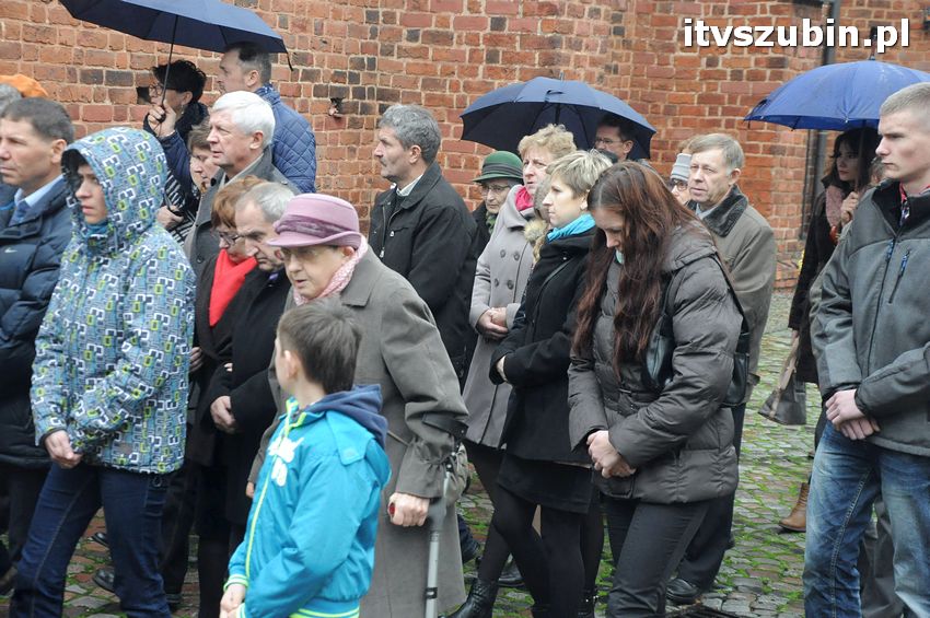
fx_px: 1936
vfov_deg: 18.1
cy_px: 309
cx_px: 465
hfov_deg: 27.0
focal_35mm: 75
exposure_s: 1/160
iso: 1600
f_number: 6.3
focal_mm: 50
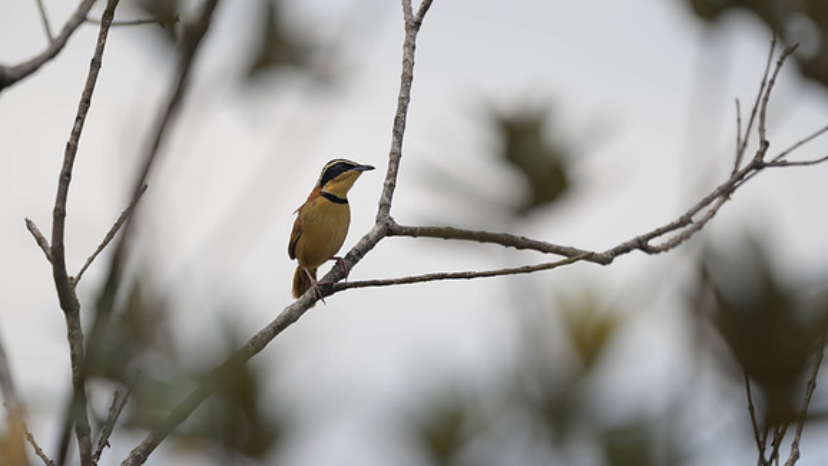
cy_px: 201
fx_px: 19385
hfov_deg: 2.4
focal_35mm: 883
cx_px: 414
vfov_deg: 1.4
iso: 200
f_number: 4
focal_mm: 560
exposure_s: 1/2000
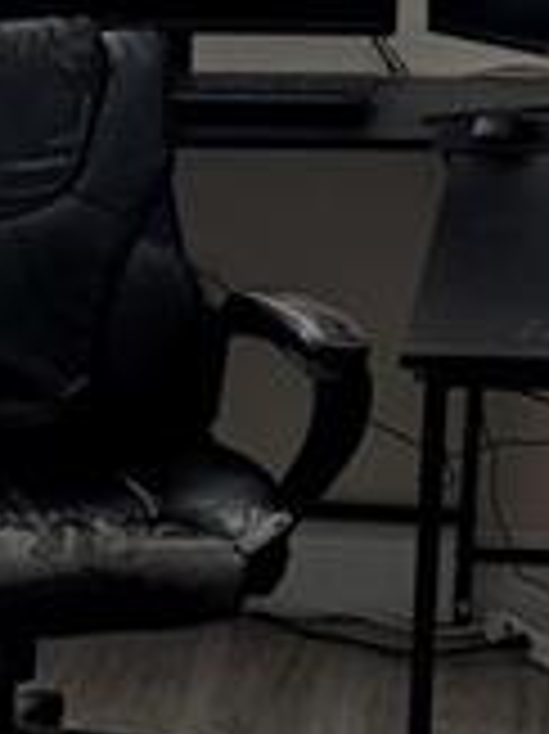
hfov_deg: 7.7
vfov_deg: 11.1
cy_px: 572
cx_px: -801
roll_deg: +2.6
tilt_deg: -15.4
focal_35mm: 177
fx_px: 3748
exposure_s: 1/218
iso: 64
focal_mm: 6.76
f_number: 1.78
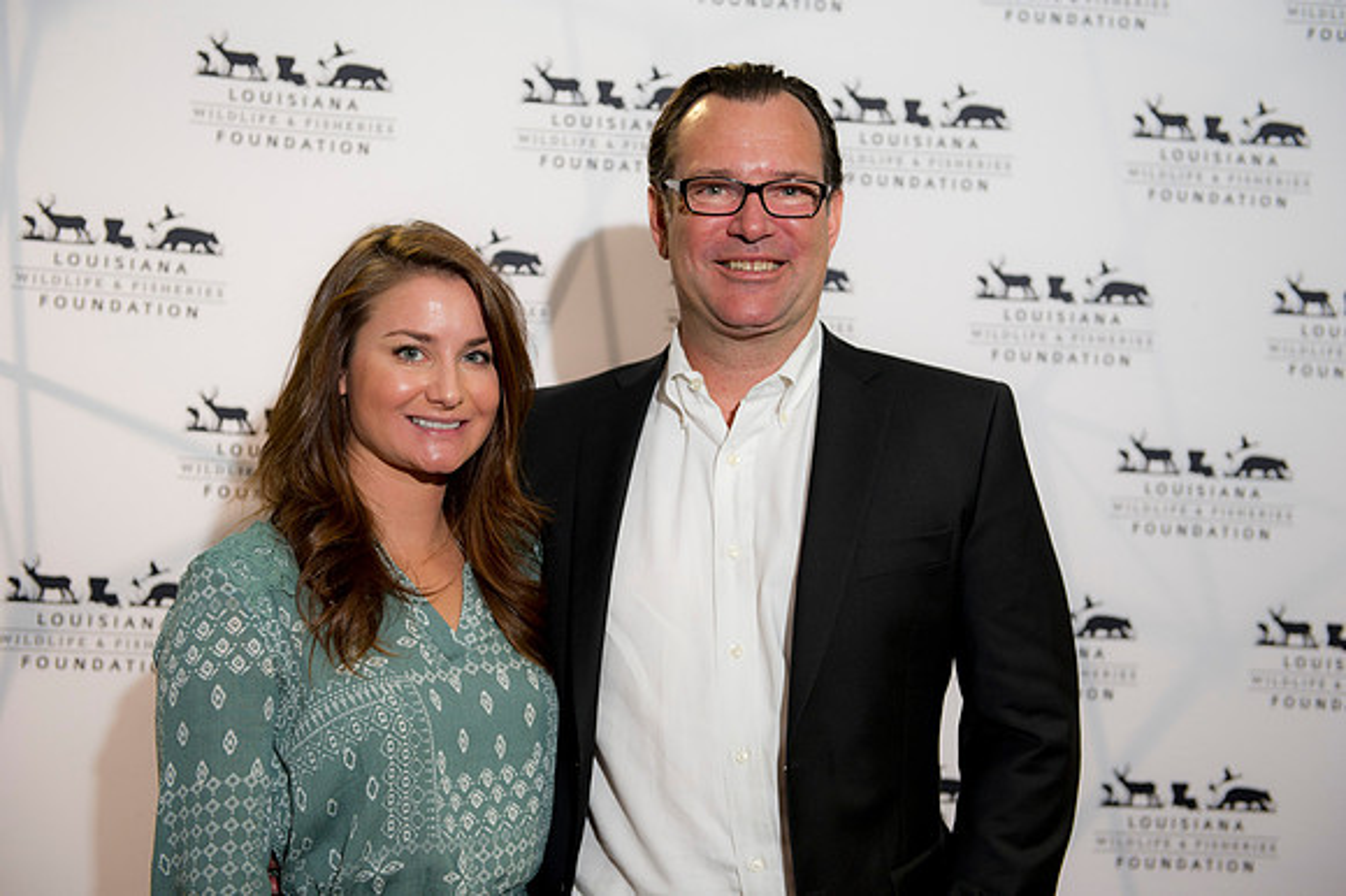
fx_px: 1868
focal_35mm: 50
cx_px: 673
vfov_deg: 27.0
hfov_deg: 39.6
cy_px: 448
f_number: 3.5
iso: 800
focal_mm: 50
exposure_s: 1/125
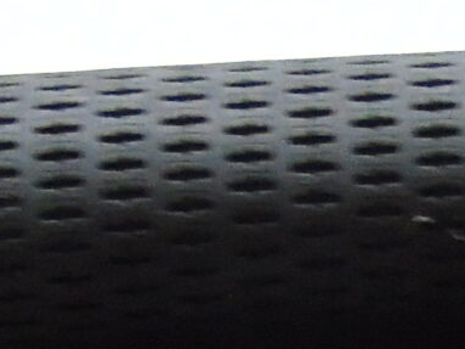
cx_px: 555
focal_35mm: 167
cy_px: 771
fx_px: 2243
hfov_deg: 11.6
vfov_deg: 8.3
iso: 400
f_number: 3.4
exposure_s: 1/10
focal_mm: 4.4
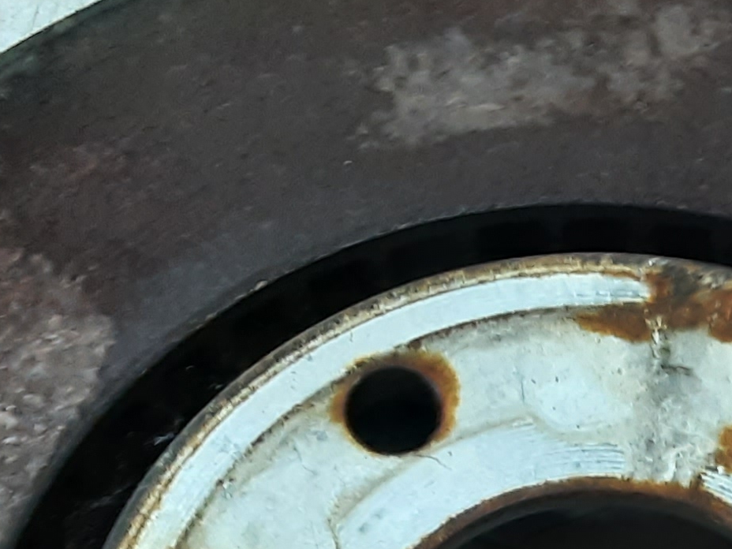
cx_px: 570
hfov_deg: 20.5
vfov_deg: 14.2
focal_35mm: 95
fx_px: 2009
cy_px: 917
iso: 160
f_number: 1.9
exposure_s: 1/50
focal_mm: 2.91
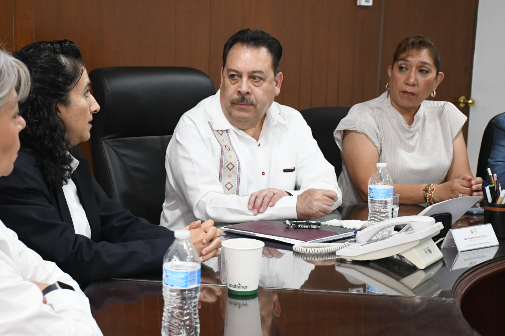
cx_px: 191
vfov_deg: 18.9
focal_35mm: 72
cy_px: 165
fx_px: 1010
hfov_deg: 28.0
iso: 4000
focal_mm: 38
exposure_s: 1/125
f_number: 5
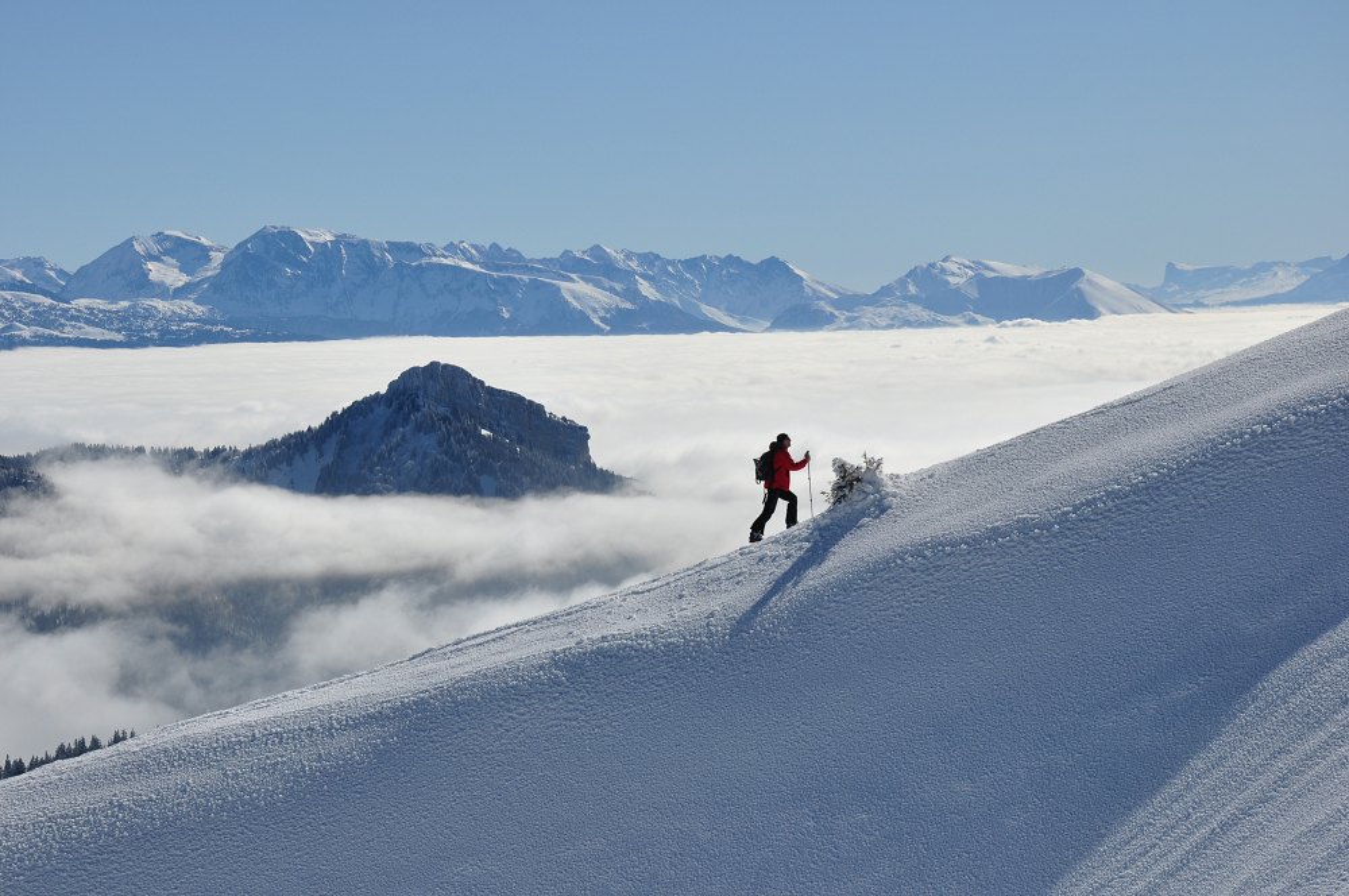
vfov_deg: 14.7
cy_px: 448
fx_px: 3480
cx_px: 674
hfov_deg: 21.9
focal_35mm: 93
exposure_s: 1/800
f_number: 13
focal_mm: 62
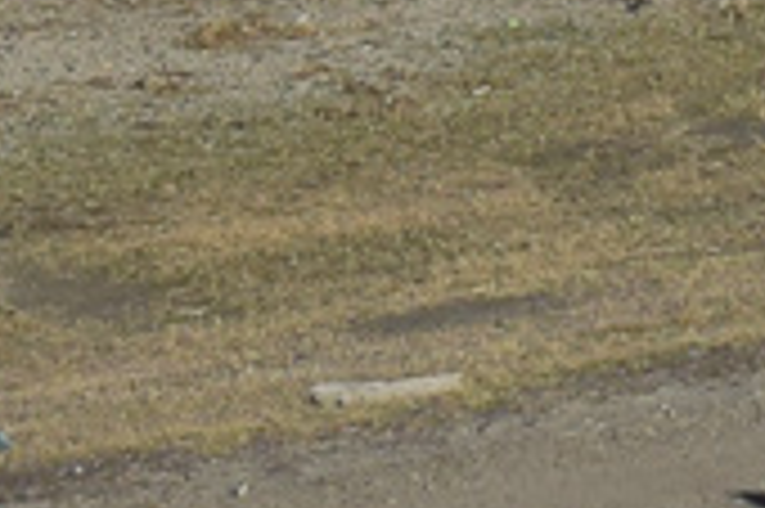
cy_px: -108
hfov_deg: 3.5
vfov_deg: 2.3
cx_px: 1768
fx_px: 12388
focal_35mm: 584
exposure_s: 1/1250
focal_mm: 55
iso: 200
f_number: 8
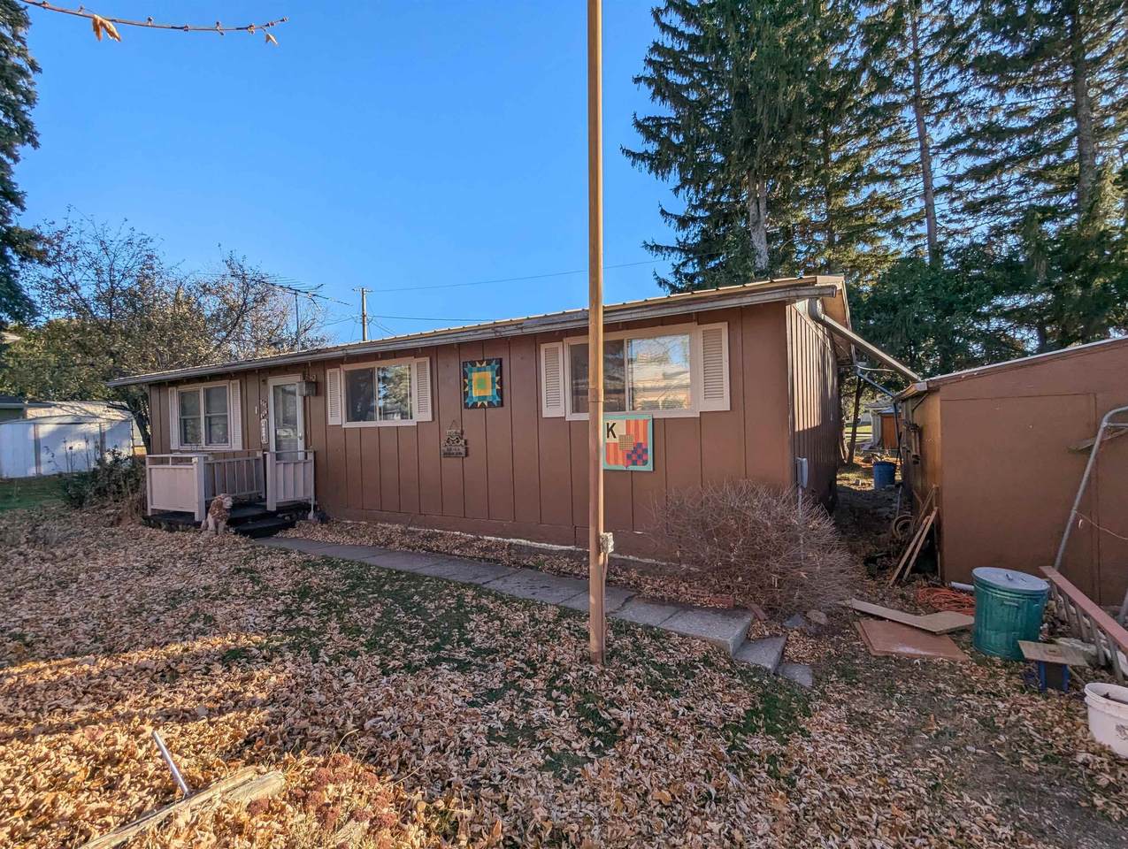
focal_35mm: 16
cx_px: 564
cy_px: 424
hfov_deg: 94.4
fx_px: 522
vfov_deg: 78.2
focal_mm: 2.35
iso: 50
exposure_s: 1/1575
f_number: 2.2
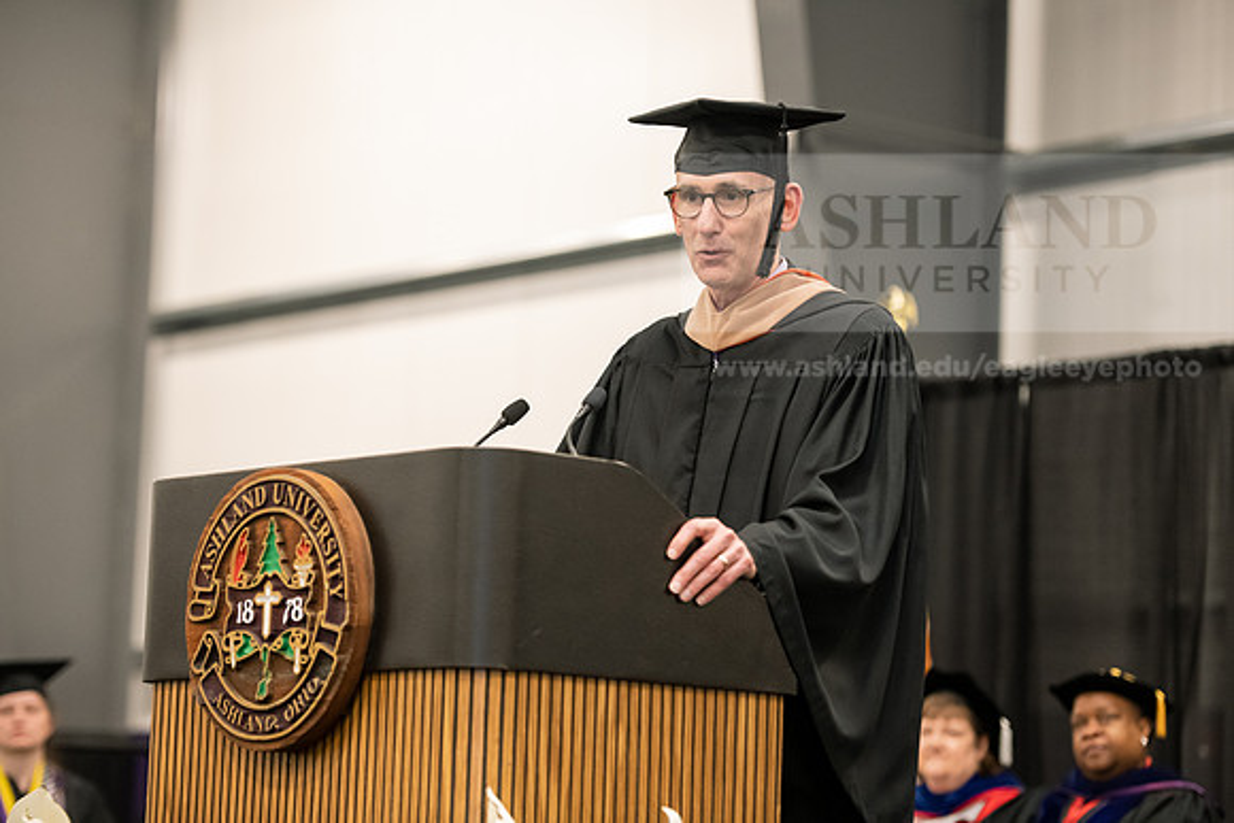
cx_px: 617
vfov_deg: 12.2
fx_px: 3840
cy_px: 412
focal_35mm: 112
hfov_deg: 18.3
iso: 3200
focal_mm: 112
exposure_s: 1/200
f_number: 3.2
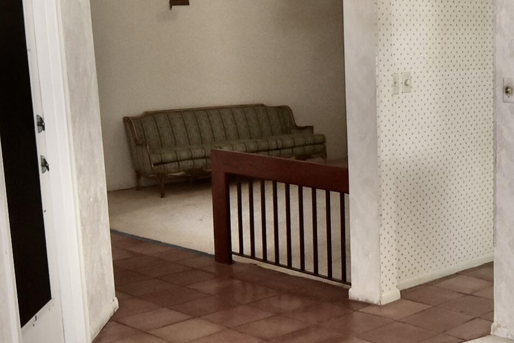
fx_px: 815
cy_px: 201
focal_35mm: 57
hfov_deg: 33.2
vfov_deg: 23.8
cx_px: 462
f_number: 5.6
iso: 500
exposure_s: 1/60
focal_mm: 12
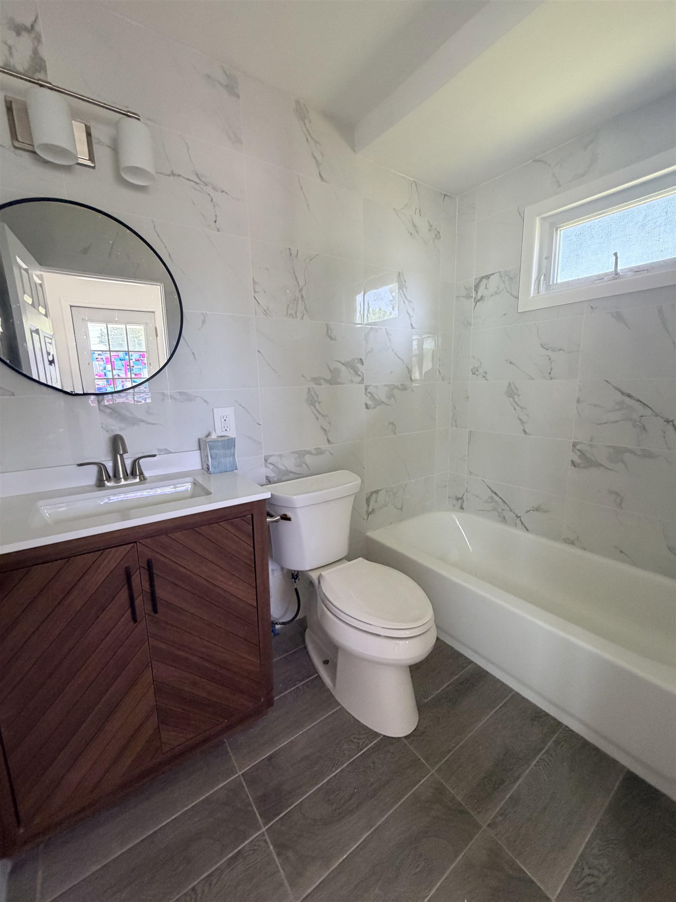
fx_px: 365
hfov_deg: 85.7
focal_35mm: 14
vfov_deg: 102.1
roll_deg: +1.7
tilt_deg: -10.2
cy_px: 451
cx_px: 338
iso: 320
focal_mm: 2.22
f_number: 2.2
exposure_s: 1/75
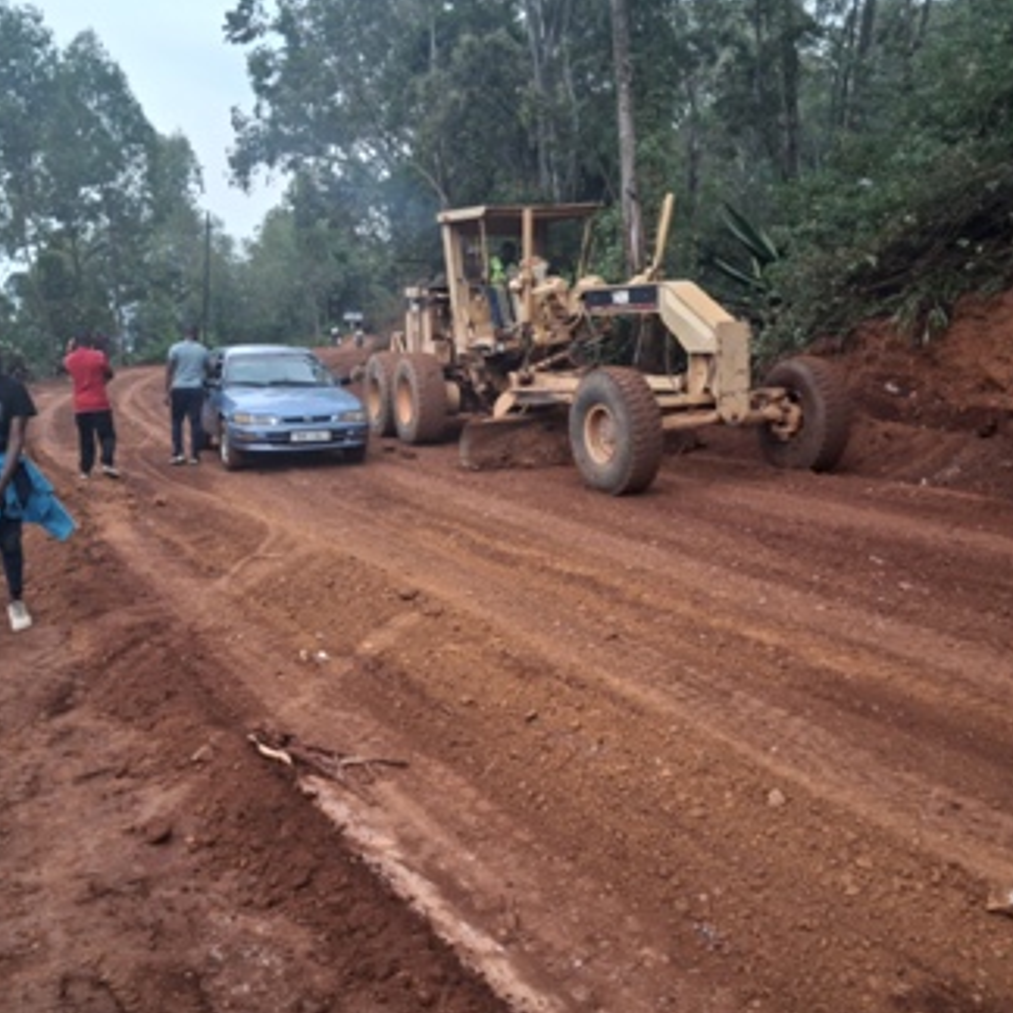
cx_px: 460
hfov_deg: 49.7
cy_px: 503
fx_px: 1093
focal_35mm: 33
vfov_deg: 49.7
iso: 200
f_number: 1.8
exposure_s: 1/100
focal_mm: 4
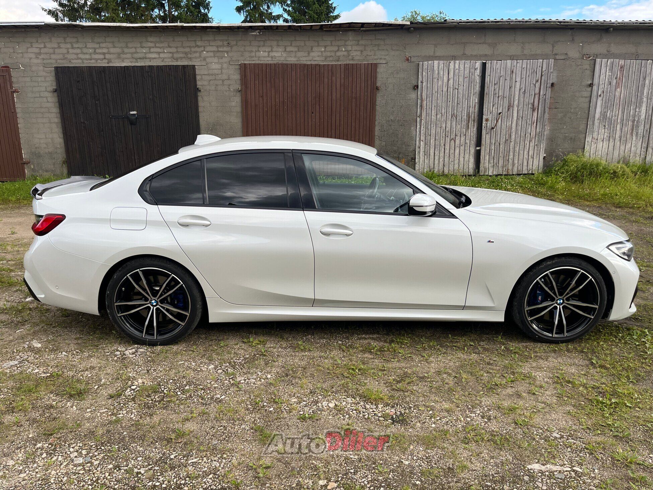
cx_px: 326
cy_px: 245
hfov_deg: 67.3
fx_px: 491
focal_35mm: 26
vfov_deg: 53.1
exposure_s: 1/737
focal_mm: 5.1
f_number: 1.6
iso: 50
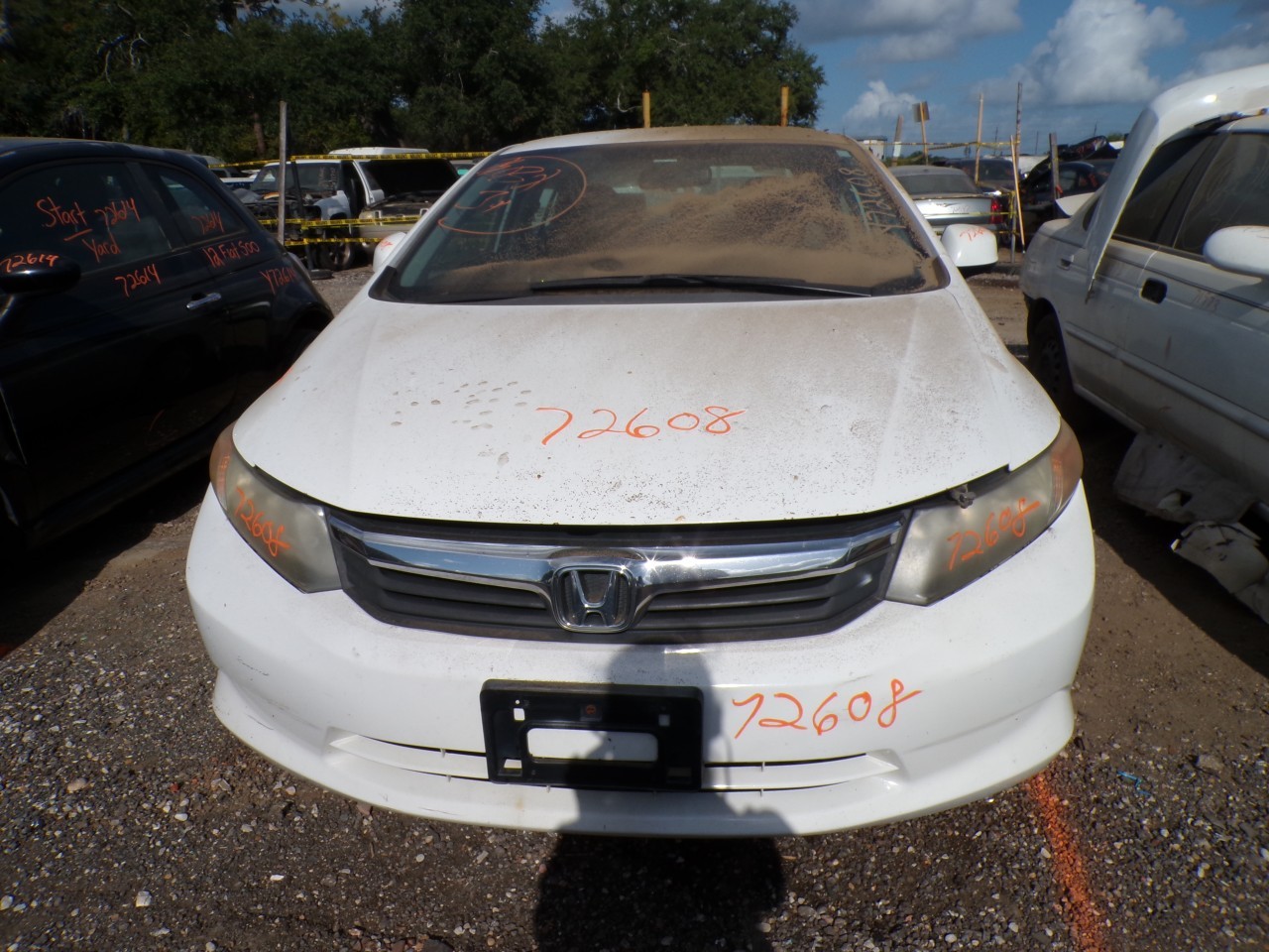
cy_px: 476
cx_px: 634
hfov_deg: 71.6
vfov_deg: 56.8
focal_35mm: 24
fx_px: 880
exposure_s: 1/1100
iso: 100
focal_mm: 4.3
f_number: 5.8
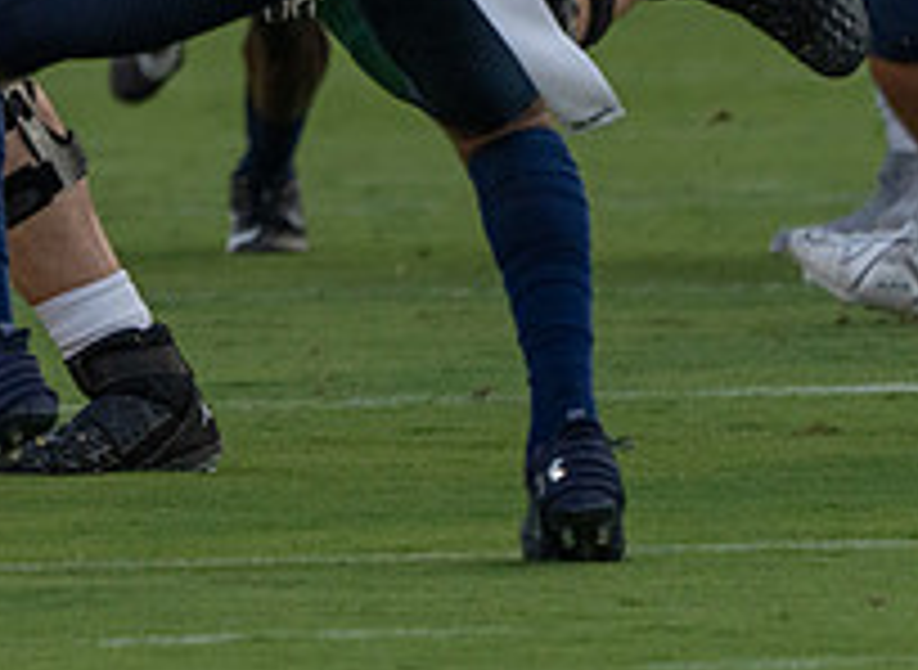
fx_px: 35283
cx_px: -480
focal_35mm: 1343
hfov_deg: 1.5
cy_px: -349
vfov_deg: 1.1
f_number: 5.6
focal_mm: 400
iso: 1600
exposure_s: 1/1250
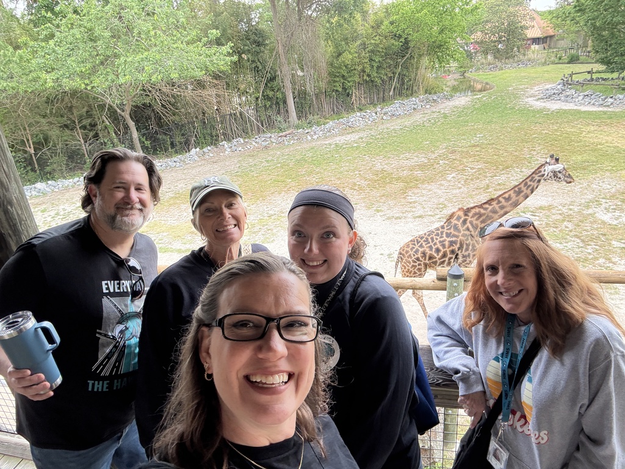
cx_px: 312
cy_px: 234
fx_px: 415
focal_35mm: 23
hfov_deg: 73.9
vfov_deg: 58.9
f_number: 1.9
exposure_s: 1/88
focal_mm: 2.69
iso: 80
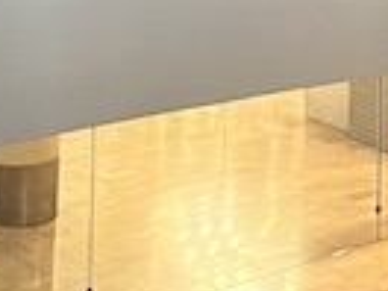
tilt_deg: +5.0
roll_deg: -0.7
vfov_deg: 6.2
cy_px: -817
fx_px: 2264
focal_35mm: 202
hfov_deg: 9.7
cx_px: 426
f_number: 1.6
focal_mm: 5.1
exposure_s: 1/60
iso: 160
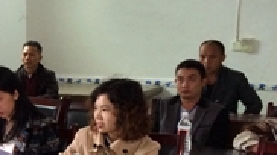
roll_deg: +0.8
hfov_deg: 22.6
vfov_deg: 13.8
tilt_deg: -9.5
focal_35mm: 87
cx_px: -55
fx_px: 638
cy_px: 133
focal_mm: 4.15
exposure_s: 1/25
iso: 320
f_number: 2.2
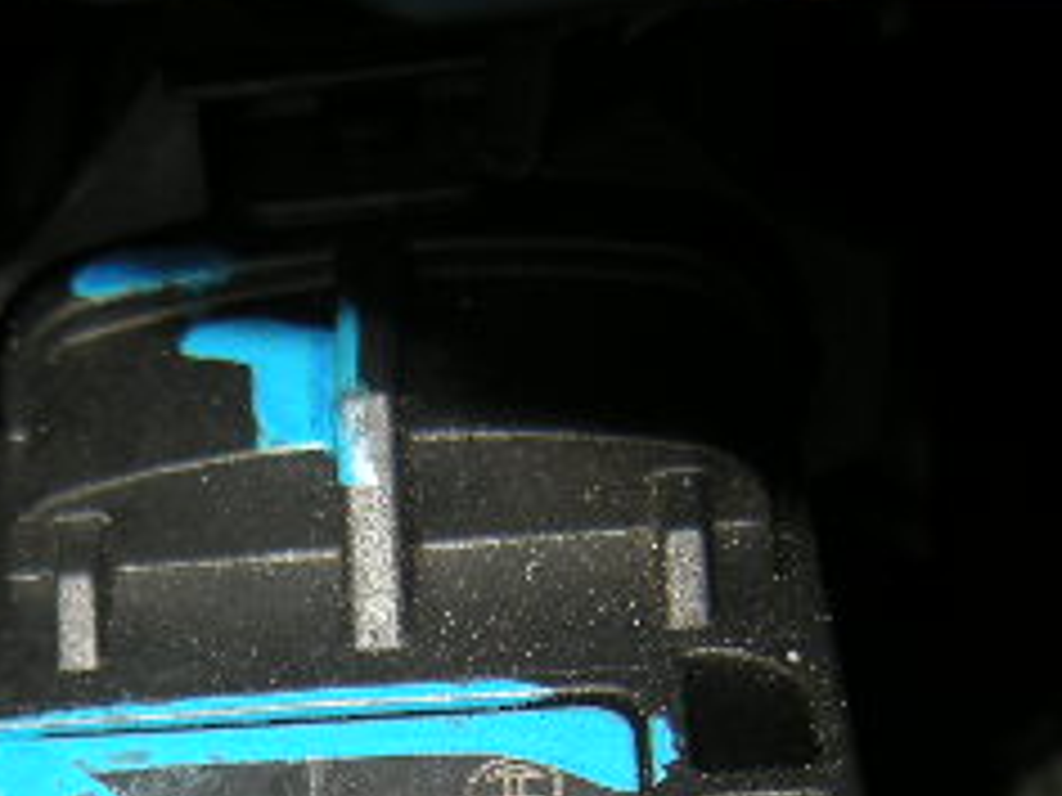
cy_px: 1052
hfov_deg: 22.6
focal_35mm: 84
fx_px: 2577
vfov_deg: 16.5
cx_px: 54
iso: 64
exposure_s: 1/60
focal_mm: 5.3
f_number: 5.8
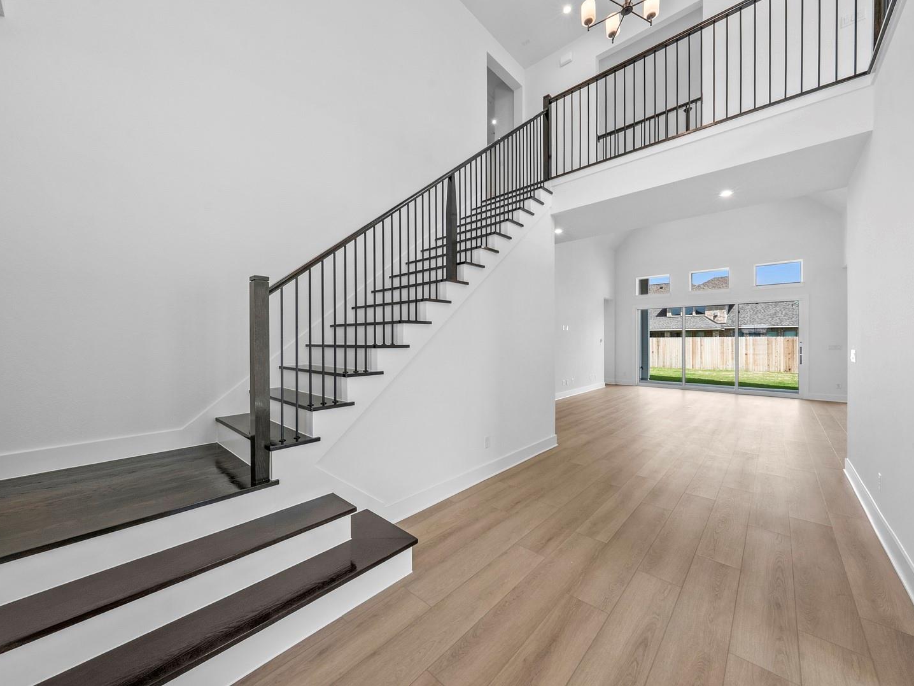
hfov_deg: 106.1
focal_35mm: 13
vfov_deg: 89.9
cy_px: 343
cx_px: 434
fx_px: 343
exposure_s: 1/6
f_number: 11
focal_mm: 12
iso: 640
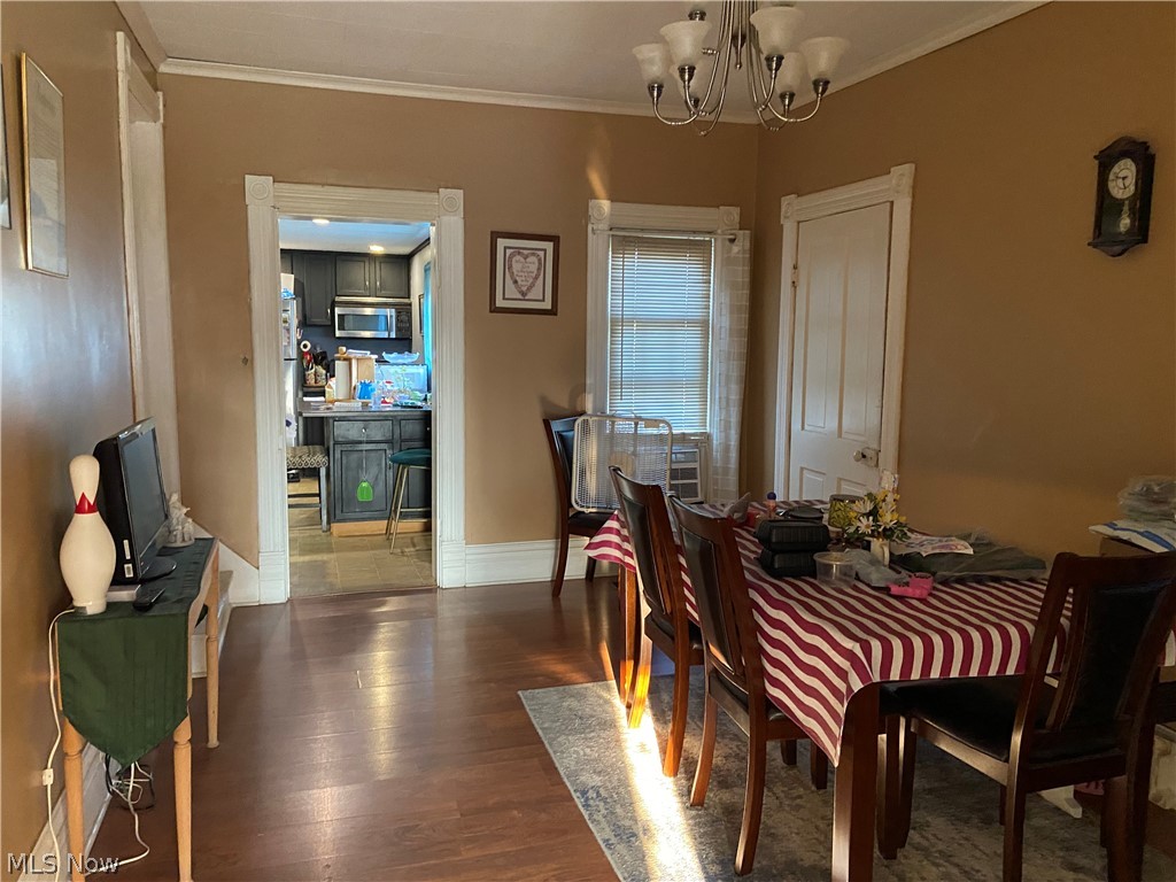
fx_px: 883
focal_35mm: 26
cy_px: 441
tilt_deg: -5.9
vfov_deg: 53.1
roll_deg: -0.3
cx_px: 588
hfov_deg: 67.3
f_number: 1.8
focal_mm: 4.25
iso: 640
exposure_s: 1/40
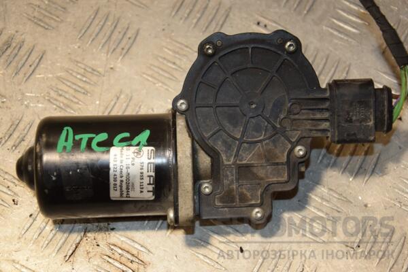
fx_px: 986
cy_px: 136
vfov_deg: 15.7
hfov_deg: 23.4
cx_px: 204
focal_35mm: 87
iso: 800
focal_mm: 58
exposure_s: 1/160
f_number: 5
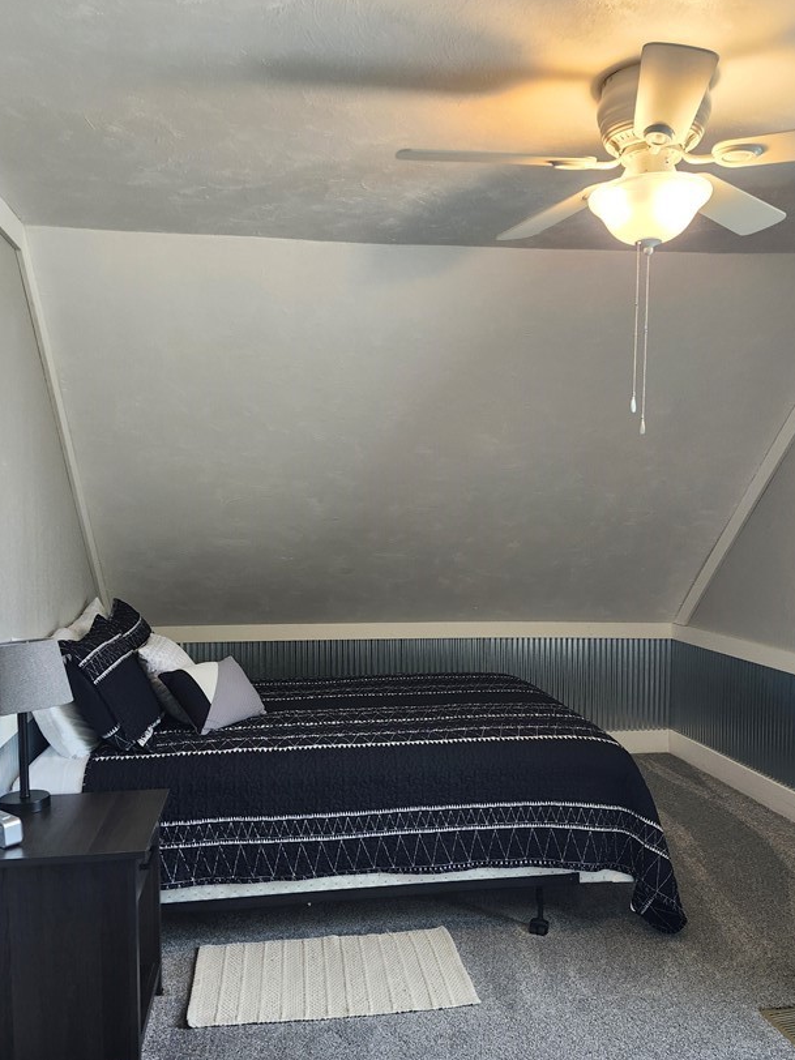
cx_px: 418
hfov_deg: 48.2
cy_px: 589
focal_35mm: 29
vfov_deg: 61.5
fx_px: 888
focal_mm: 5.54
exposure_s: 1/120
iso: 250
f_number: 1.8
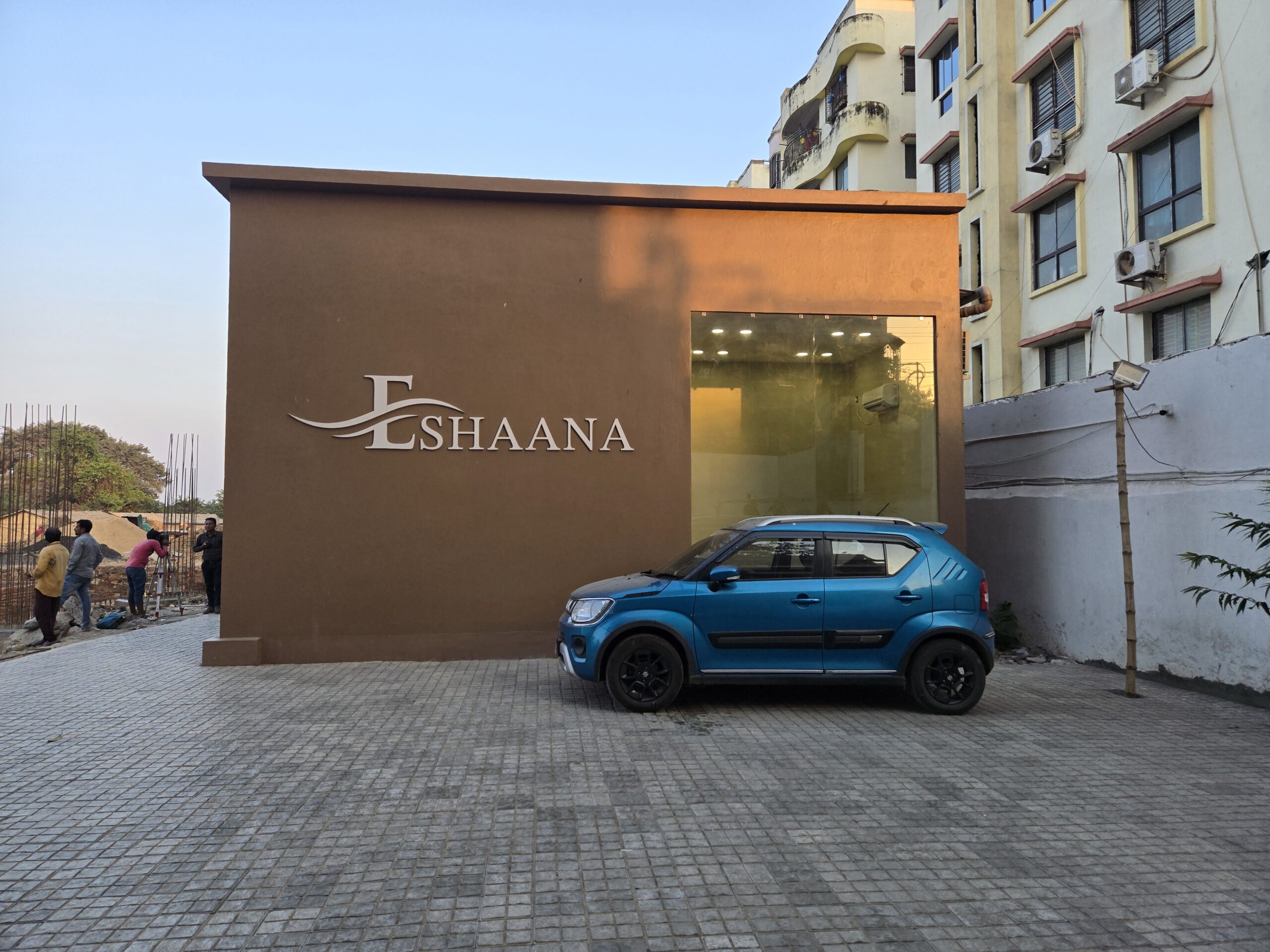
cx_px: 635
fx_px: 844
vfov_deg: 58.9
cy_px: 476
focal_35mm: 23
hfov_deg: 73.9
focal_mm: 5.4
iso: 80
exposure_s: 1/616
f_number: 1.8
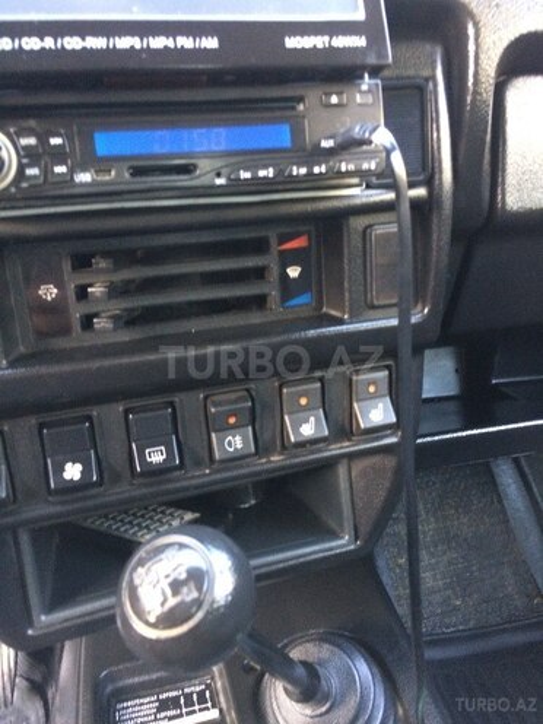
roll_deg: +2.3
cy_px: 362
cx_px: 272
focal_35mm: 29
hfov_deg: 48.2
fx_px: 607
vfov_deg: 61.7
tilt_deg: -22.5
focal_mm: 4.15
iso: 320
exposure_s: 1/20
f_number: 2.2
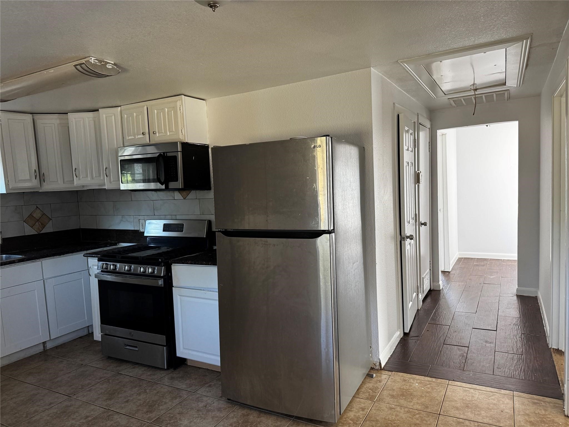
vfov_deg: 56.8
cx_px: 284
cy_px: 214
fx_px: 394
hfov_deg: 71.6
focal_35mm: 24
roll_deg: +3.0
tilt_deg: -5.2
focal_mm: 6.76
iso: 200
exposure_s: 1/90
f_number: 1.78
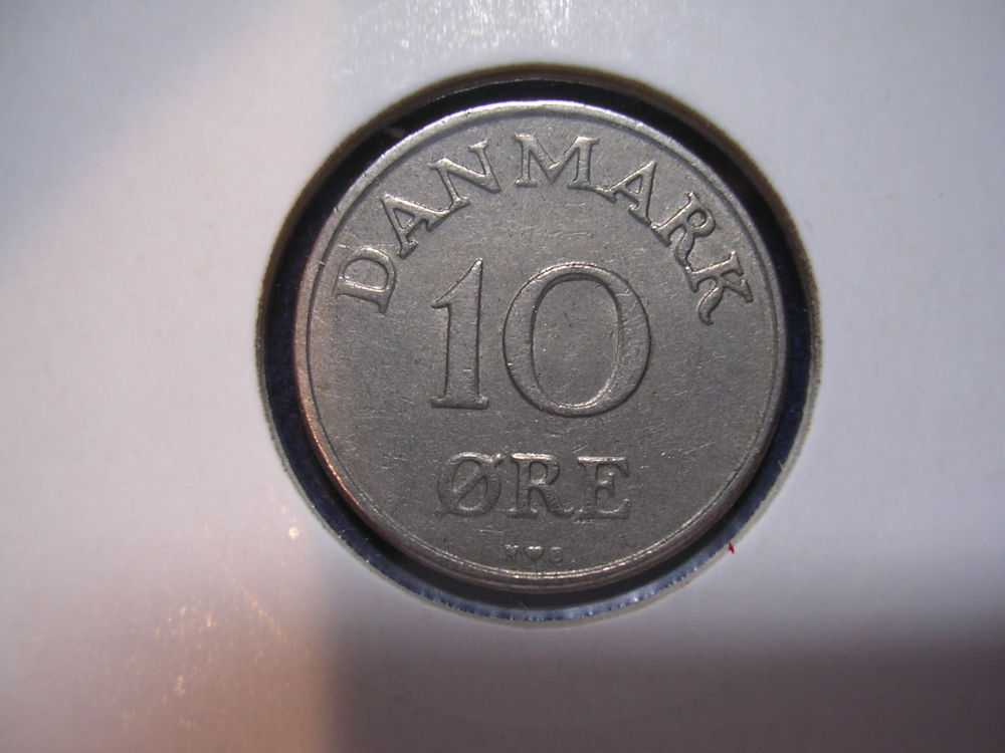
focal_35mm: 38
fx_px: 1103
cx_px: 502
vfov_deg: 37.7
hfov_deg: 49.0
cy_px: 376
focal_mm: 5.8
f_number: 2.8
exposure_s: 1/14.2
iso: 100
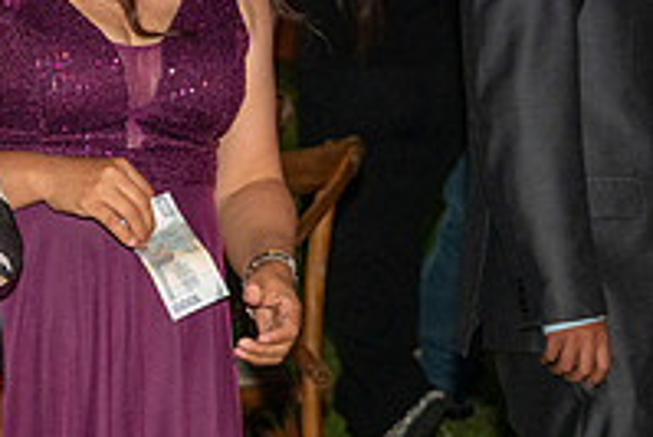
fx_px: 3703
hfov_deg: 9.8
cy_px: 130
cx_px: -292
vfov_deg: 6.7
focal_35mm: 204
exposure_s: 1/200
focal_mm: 70
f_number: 6
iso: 2000
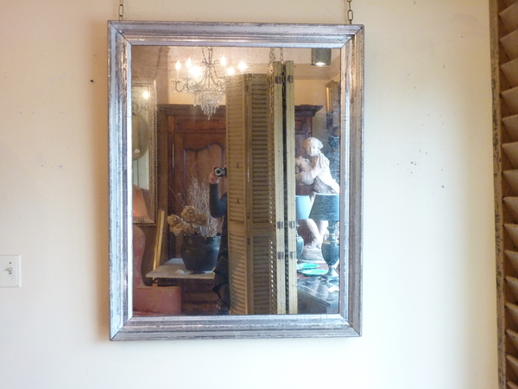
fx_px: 628
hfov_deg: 44.8
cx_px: 259
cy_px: 194
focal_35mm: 42
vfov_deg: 34.3
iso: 400
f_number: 3.7
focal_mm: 6.9
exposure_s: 1/25
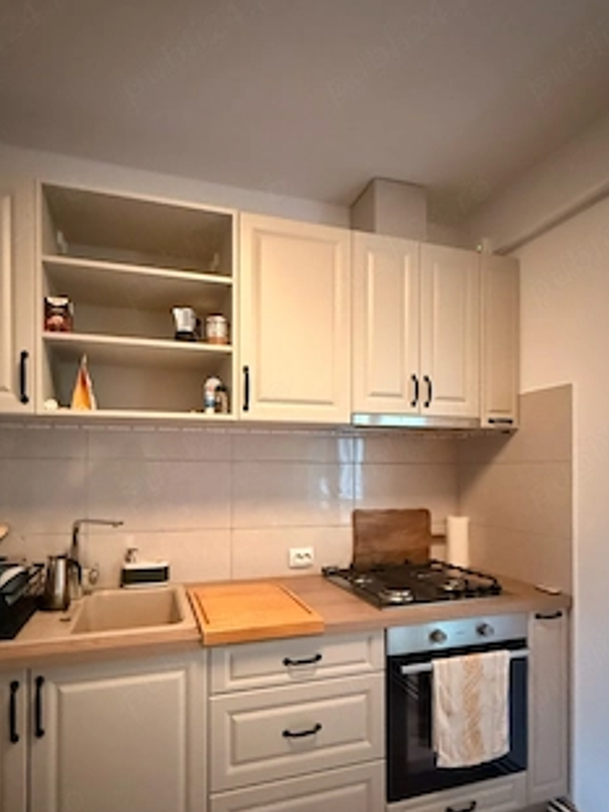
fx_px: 423
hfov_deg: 71.1
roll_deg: +0.0
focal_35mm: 18
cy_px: 475
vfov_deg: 87.0
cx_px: 256
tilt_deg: +0.4
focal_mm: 2.22
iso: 1600
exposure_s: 1/40
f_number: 2.2
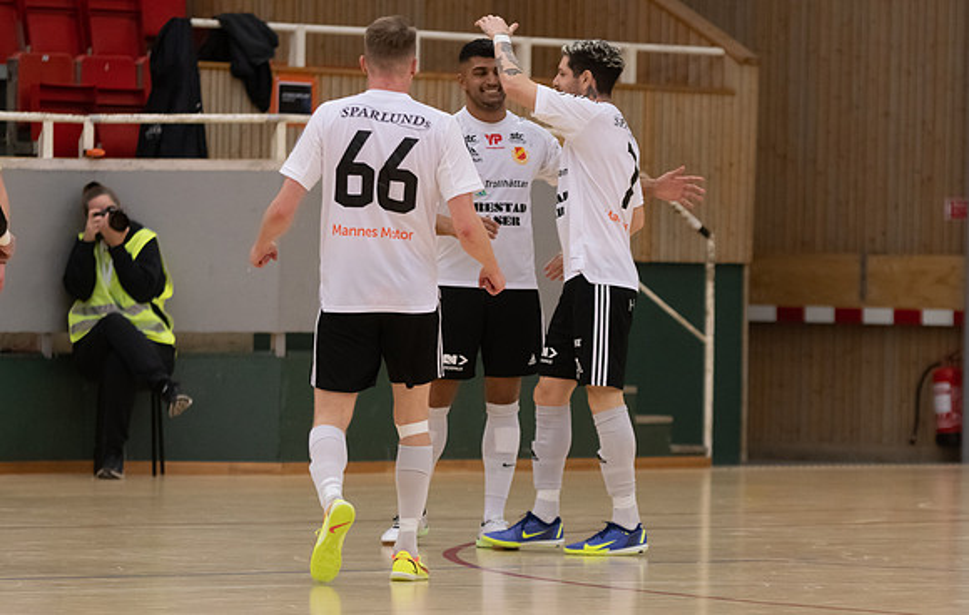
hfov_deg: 7.2
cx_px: 585
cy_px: 341
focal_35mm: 291
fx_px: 7714
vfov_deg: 4.6
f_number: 3.2
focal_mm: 150
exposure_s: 1/800
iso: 800
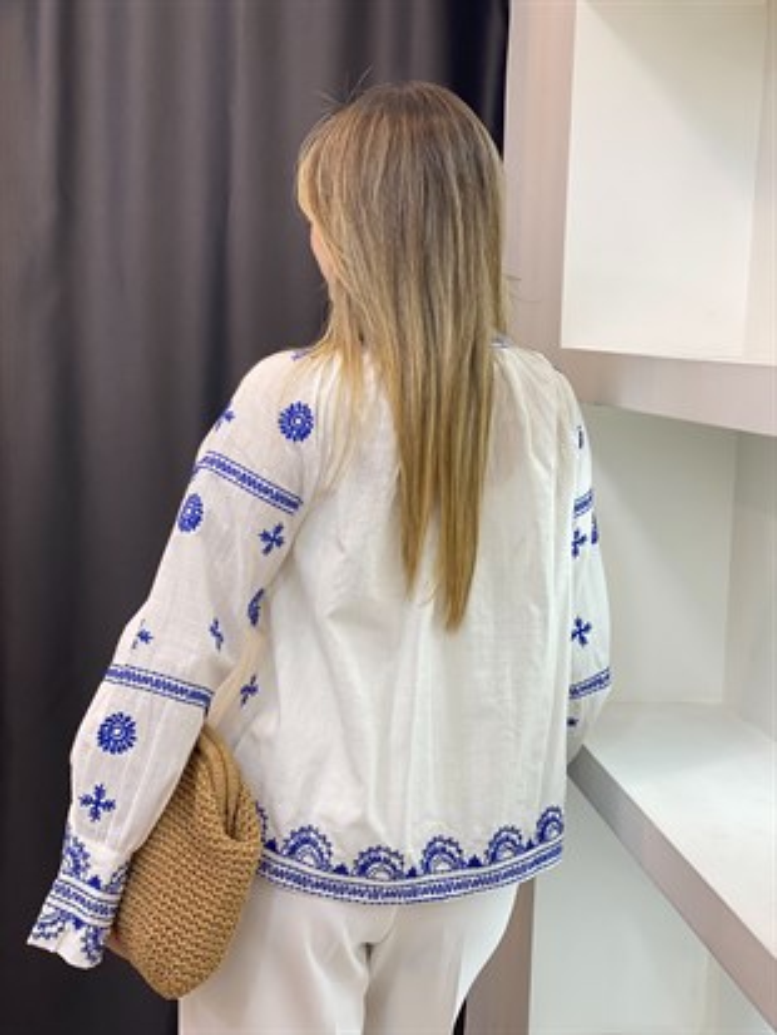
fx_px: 1555
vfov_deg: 36.8
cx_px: 388
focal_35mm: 52
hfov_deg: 28.0
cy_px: 518
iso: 100
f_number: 2
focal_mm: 6
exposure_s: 1/100
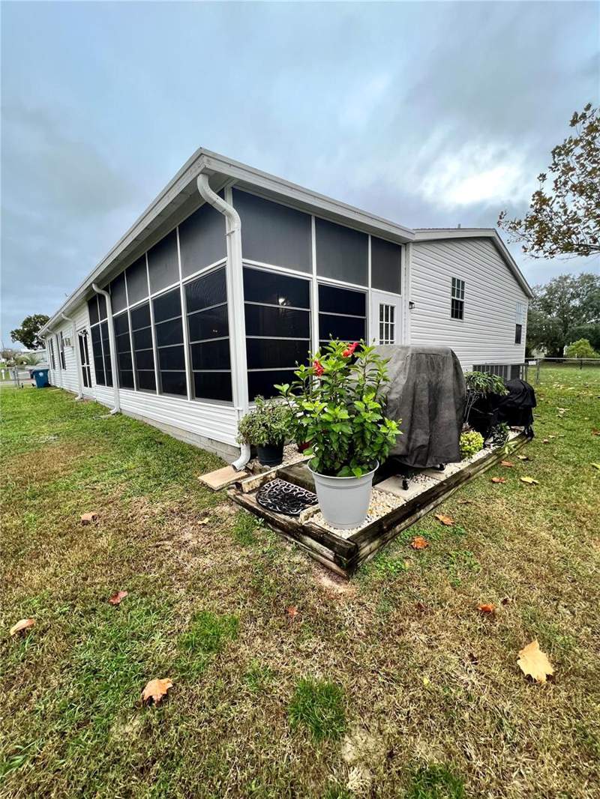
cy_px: 400
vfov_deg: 106.2
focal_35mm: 13
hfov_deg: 89.9
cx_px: 300
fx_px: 300
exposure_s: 1/99
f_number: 1.8
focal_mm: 1.57
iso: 100
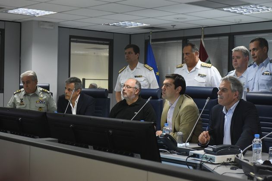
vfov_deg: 21.9
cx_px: 136
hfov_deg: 32.4
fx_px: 468
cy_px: 90
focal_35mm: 62
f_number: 5
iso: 3200
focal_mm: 62
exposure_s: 1/160
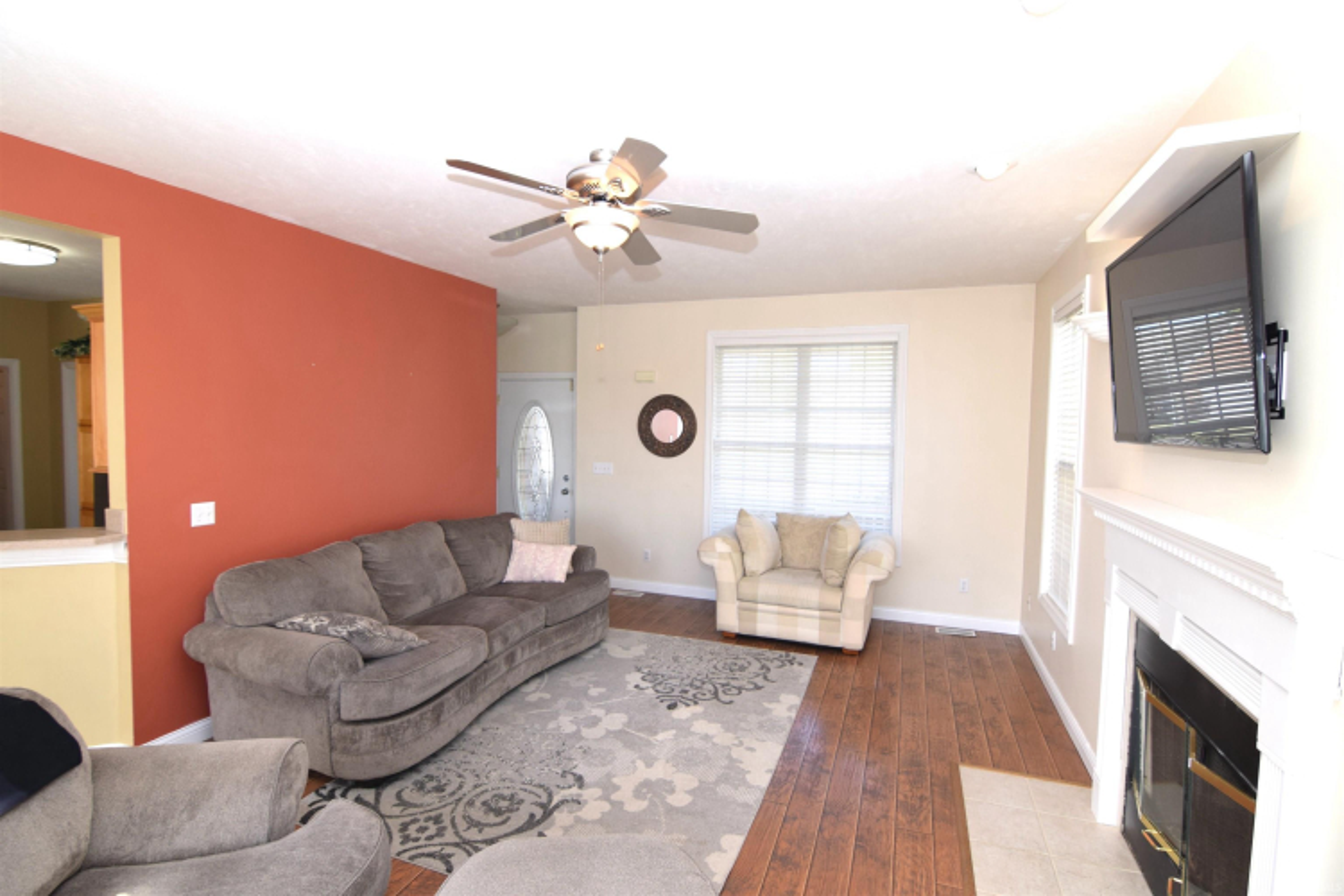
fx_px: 616
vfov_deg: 72.1
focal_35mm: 16
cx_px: 672
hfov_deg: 95.0
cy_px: 448
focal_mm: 11
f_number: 5
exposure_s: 1/200
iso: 450
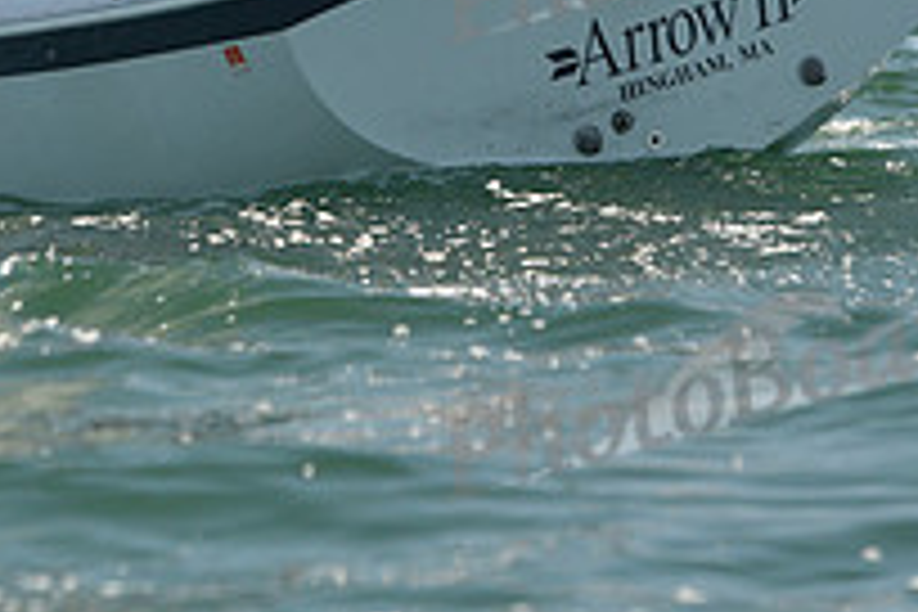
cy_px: -245
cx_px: 212
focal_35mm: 426
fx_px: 10862
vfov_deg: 3.2
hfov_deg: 4.8
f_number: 4.5
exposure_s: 1/800
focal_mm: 150
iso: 250
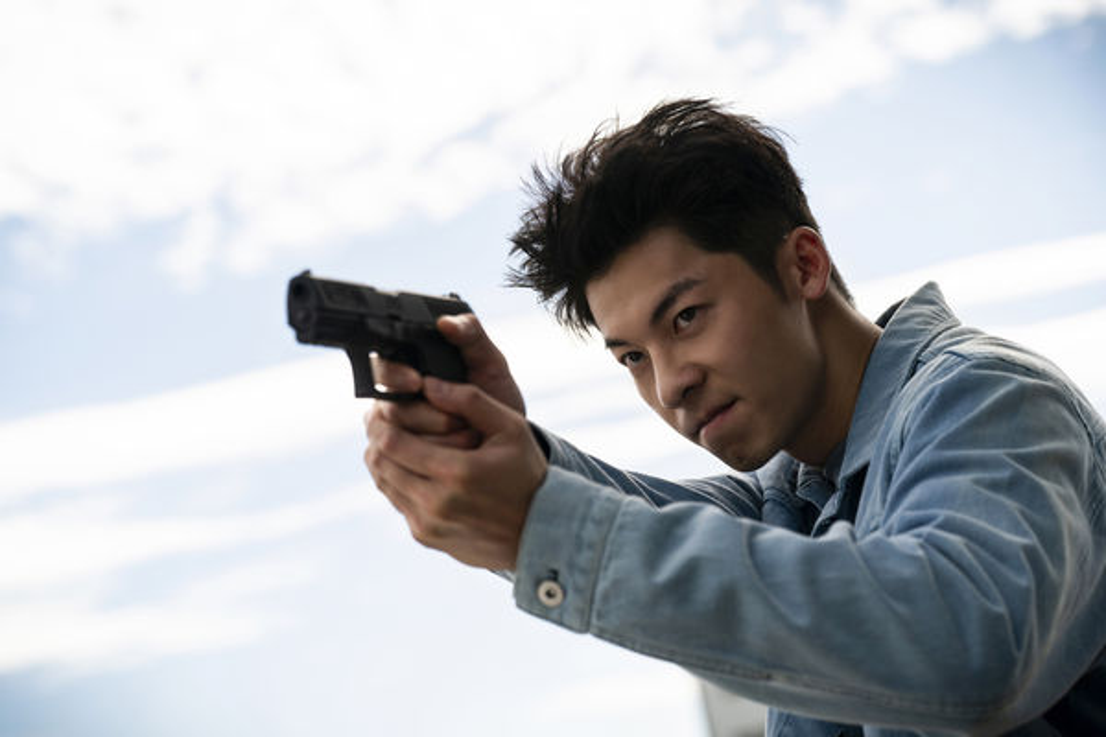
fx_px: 2550
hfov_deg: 24.5
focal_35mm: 83
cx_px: 553
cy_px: 368
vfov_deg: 16.5
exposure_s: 1/1000
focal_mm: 83
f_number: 4
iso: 100
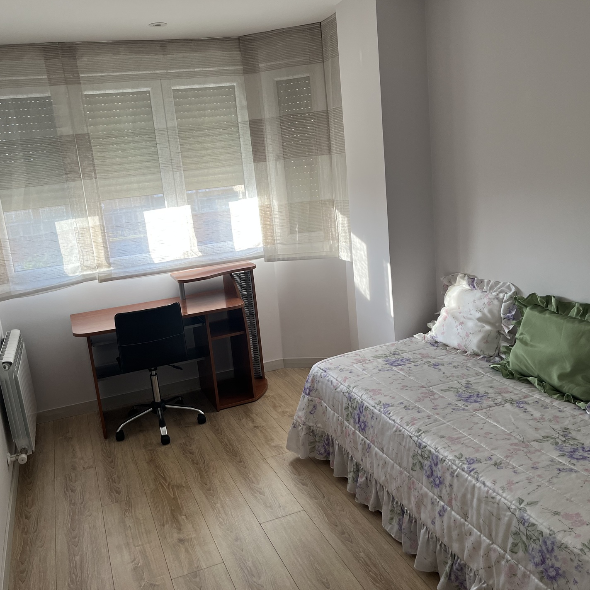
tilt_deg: -12.9
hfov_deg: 52.4
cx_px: 265
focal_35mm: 31
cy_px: 293
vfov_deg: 52.5
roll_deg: +5.6
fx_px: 598
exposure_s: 1/122
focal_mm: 5.1
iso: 80
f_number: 1.6
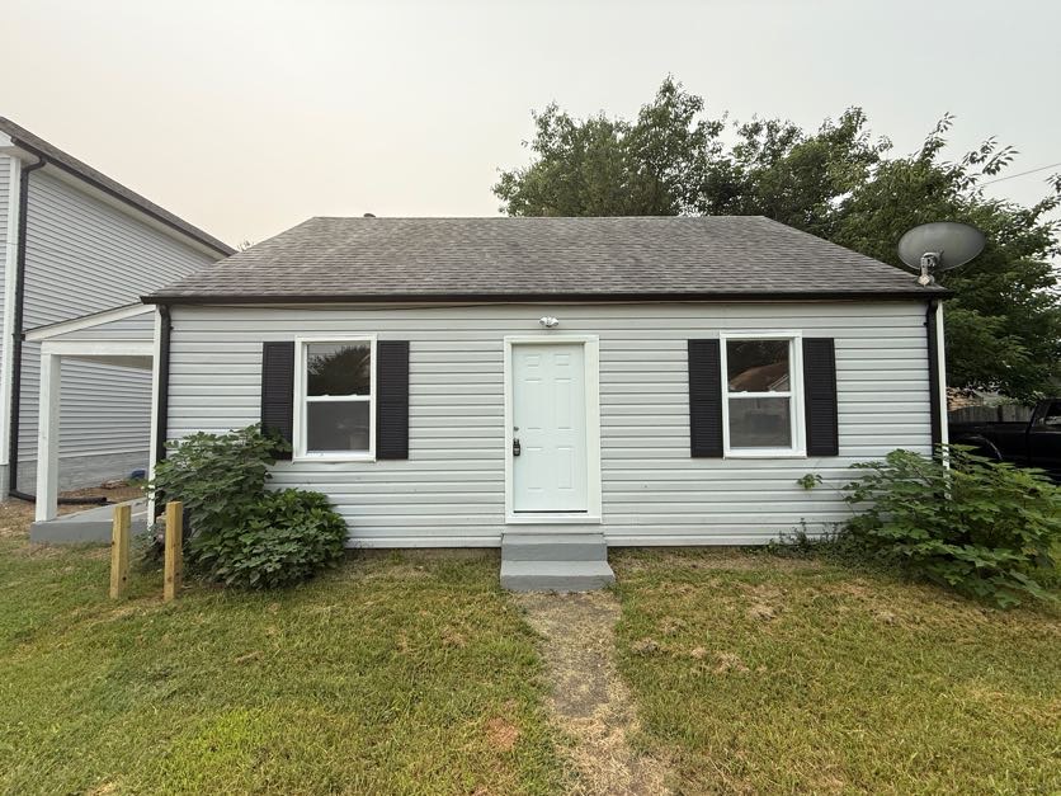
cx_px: 530
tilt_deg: +2.1
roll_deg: -0.2
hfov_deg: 102.1
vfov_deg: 85.7
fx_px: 429
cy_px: 398
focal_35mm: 14
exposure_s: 1/1656
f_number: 2.2
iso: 64
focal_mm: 2.22
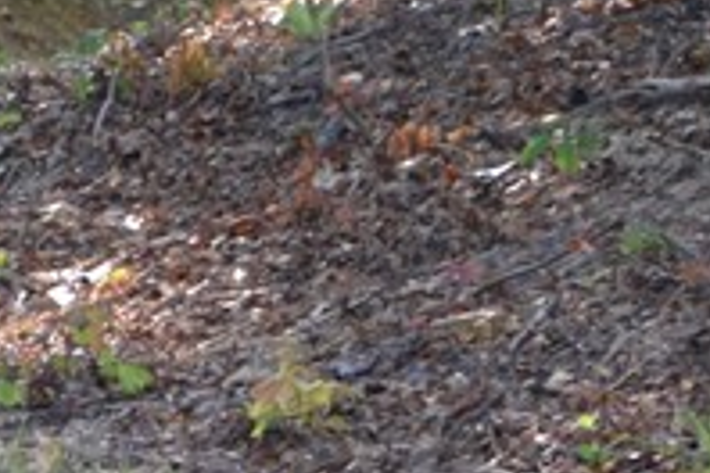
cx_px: -1087
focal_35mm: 452
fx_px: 8909
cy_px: -287
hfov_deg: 4.4
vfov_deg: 3.0
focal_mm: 55
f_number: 5.6
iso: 400
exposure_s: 1/125
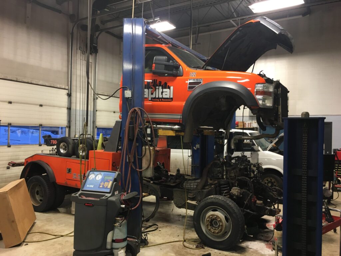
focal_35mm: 29
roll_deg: -0.7
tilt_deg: +0.3
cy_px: 128
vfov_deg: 48.2
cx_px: 170
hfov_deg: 61.7
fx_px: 286
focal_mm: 4.15
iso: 80
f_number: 2.2
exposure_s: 1/30
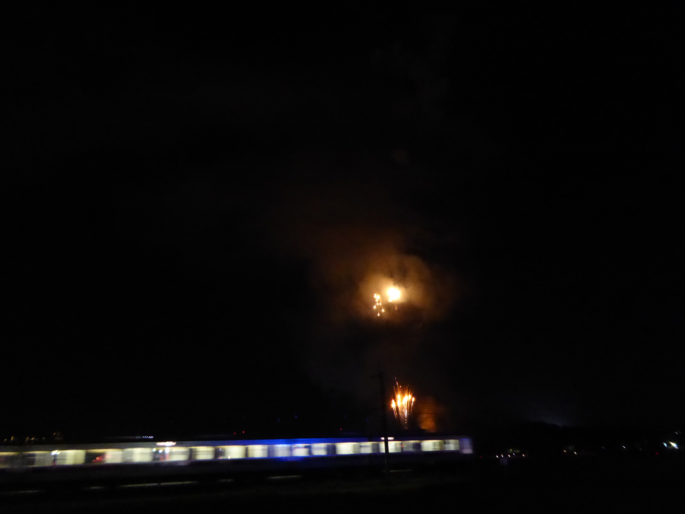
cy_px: 257
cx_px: 342
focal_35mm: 29
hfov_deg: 61.7
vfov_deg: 48.2
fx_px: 574
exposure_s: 1/15
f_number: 3.5
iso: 1600
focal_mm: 5
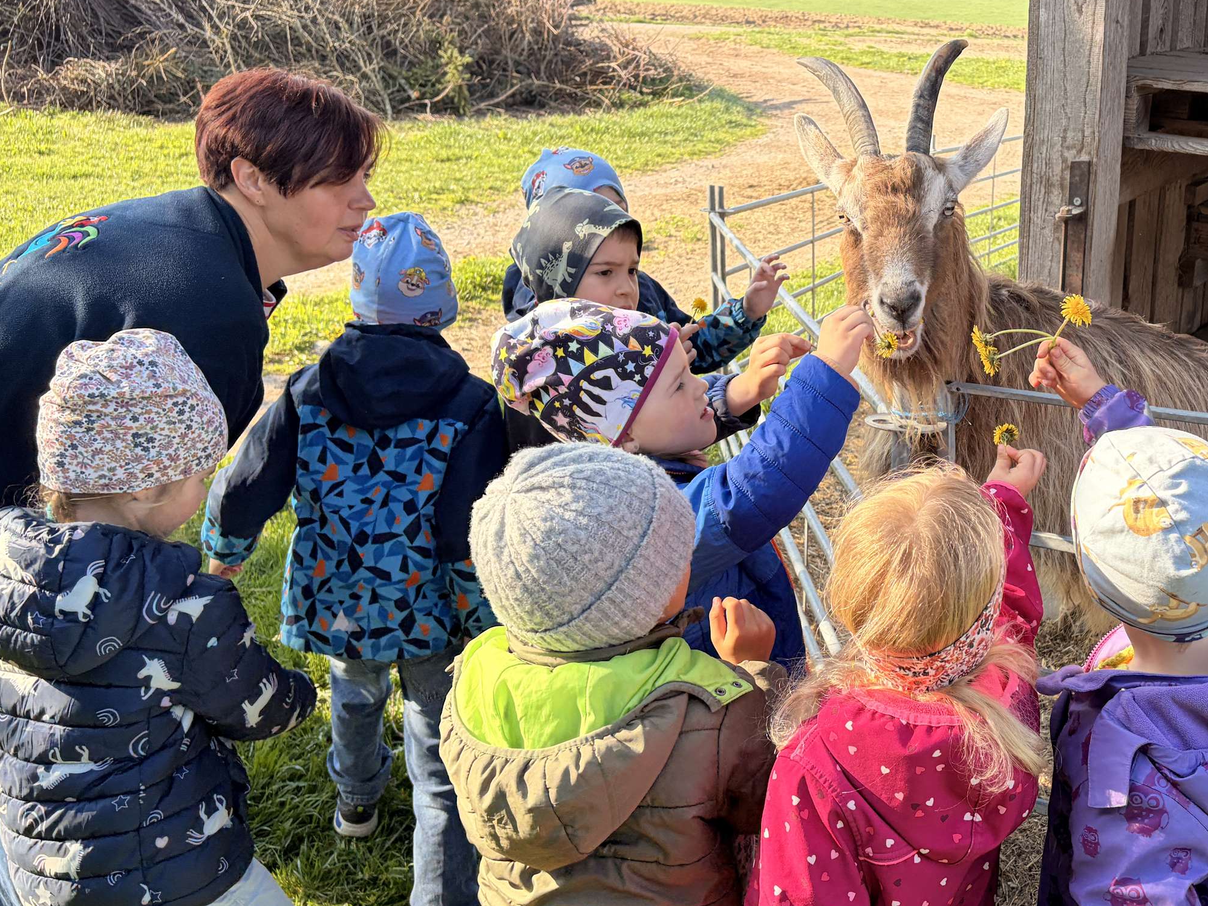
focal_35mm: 40
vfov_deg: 36.0
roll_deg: +0.4
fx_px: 1396
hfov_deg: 45.6
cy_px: 437
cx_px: 859
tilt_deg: -18.2
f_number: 1.6
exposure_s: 1/507
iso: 50
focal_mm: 5.96
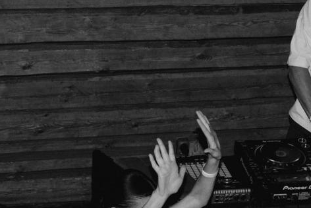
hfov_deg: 16.1
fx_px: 1089
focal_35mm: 126
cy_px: 21
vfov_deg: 10.8
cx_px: 252
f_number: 4
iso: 400
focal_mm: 32.5
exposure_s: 1/125
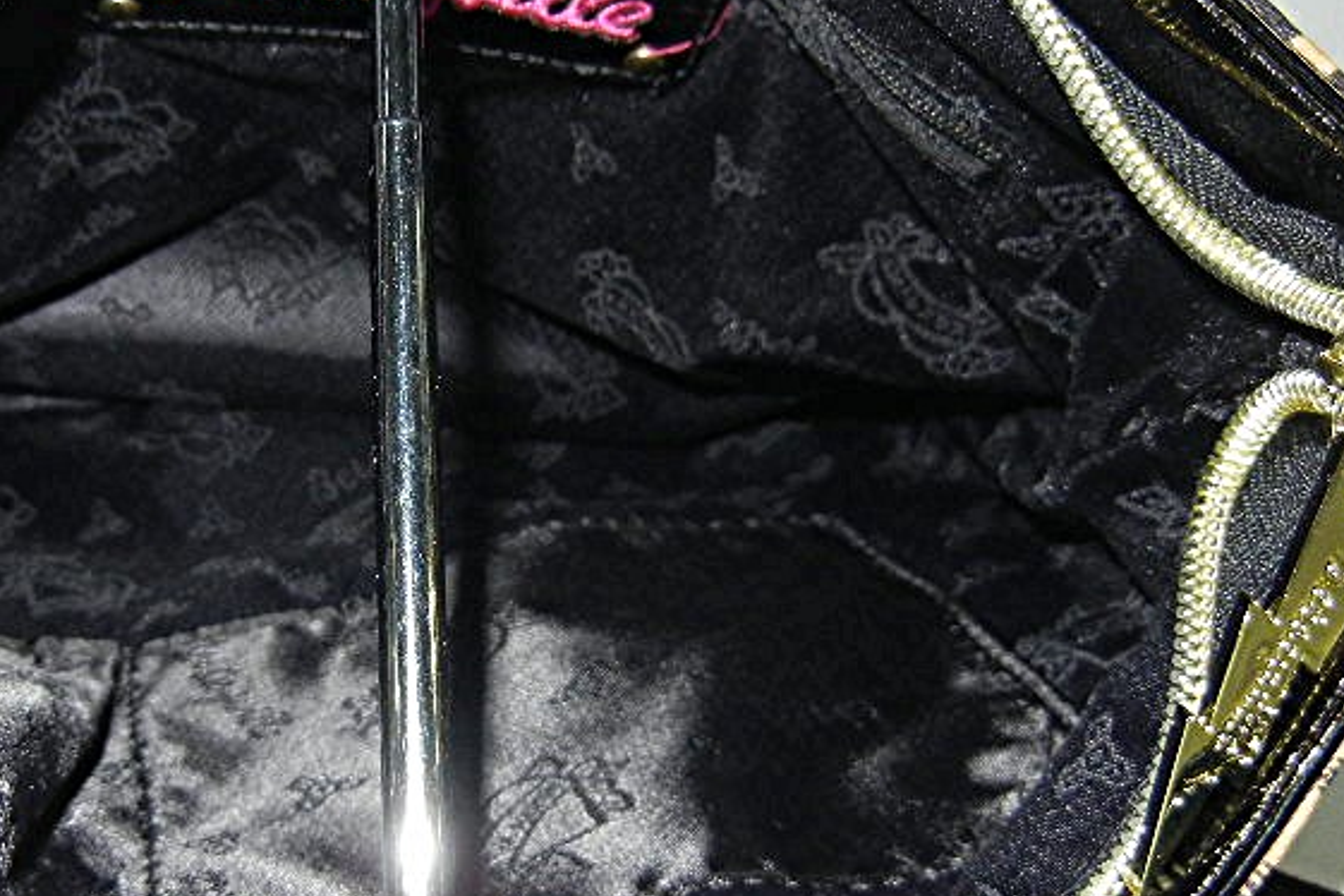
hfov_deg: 34.6
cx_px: 417
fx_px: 2128
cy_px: 393
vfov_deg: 23.8
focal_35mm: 57
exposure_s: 1/30
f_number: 7
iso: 200
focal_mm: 5.4
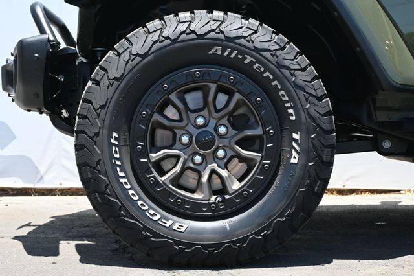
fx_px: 690
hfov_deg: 33.4
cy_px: 138
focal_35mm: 60
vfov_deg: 22.6
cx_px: 207
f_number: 5.6
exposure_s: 1/250
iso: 400
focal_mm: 40
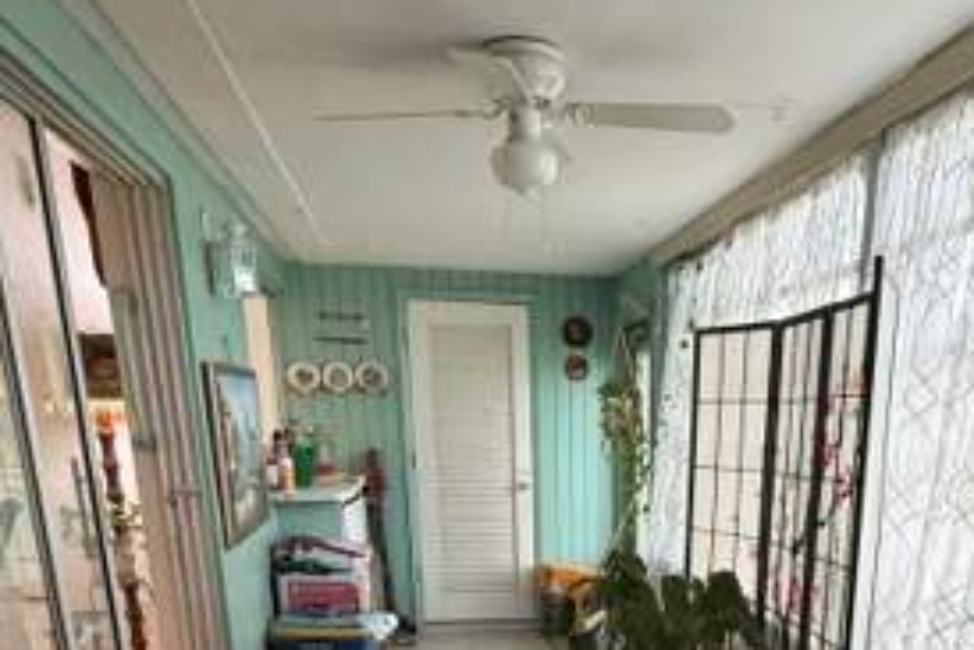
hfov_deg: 54.9
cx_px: 626
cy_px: 696
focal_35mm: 34
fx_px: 920
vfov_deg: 34.3
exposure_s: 1/60
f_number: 2.2
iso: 250
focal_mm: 2.22
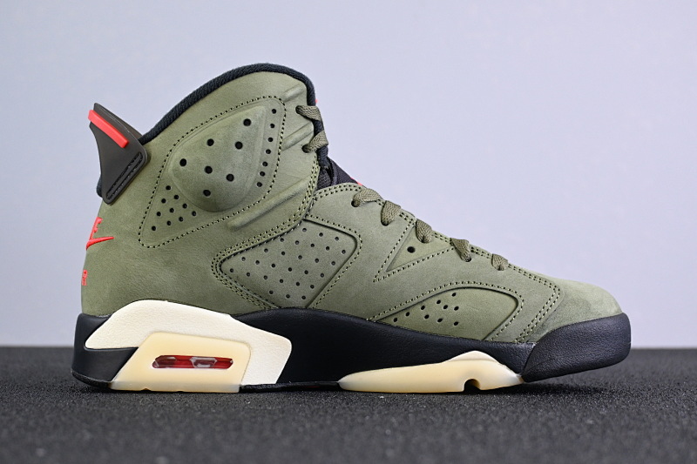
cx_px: 348
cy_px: 232
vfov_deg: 24.4
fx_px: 1074
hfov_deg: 35.9
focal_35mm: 56
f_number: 5.3
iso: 800
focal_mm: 37
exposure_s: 1/125
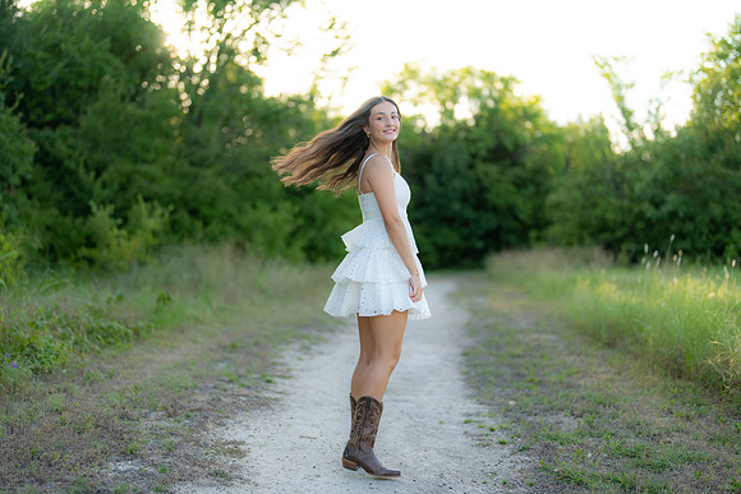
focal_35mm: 50
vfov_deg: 27.0
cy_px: 247
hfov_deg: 39.6
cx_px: 370
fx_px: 1029
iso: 100
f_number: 1.2
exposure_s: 1/1000
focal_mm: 50
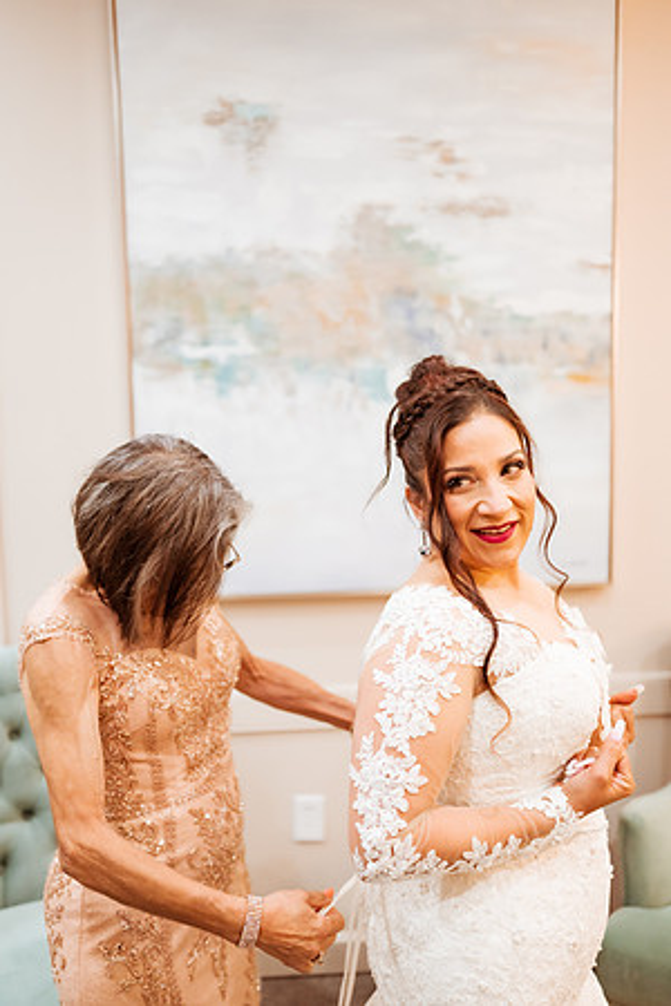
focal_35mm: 35
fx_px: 978
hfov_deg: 37.9
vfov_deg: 54.4
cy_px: 503
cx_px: 336
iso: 1250
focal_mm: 35
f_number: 1.8
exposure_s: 1/500
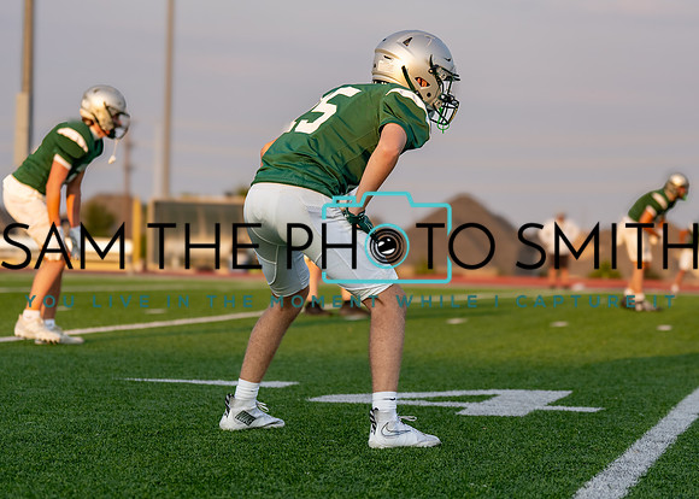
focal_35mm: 118
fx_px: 2345
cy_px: 264
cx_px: 382
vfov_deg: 12.1
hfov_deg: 17.0
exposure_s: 1/2500
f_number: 2.8
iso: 400
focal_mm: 83
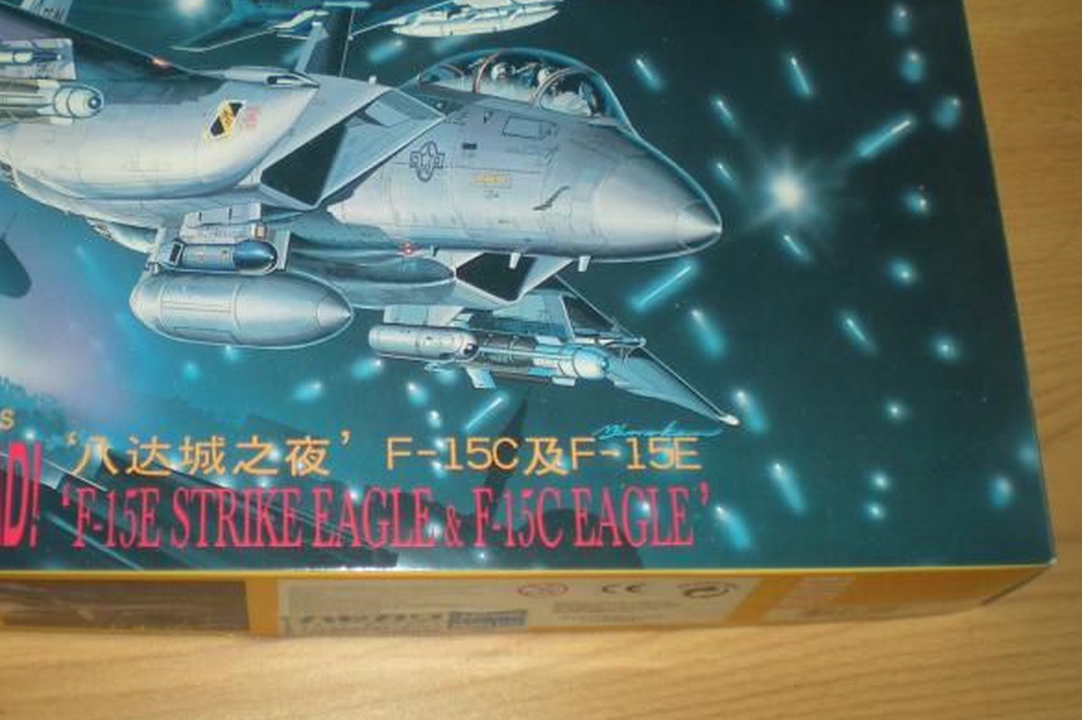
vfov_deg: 25.0
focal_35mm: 54
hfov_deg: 36.5
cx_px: 351
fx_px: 1622
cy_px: 264
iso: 64
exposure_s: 1/30
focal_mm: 6.3
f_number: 3.1
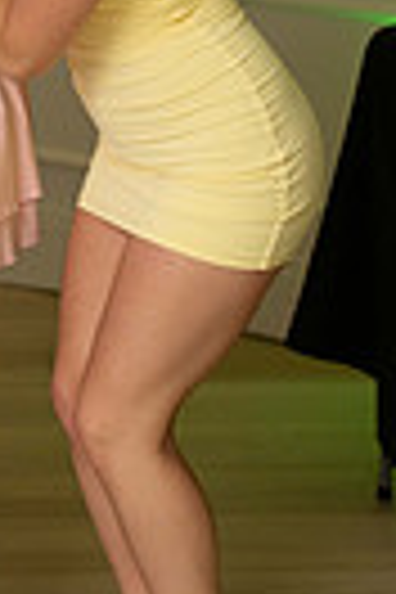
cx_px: -176
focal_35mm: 171
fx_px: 2821
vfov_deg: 11.9
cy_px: 27
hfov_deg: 7.9
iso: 1600
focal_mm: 50
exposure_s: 1/125
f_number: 2.8
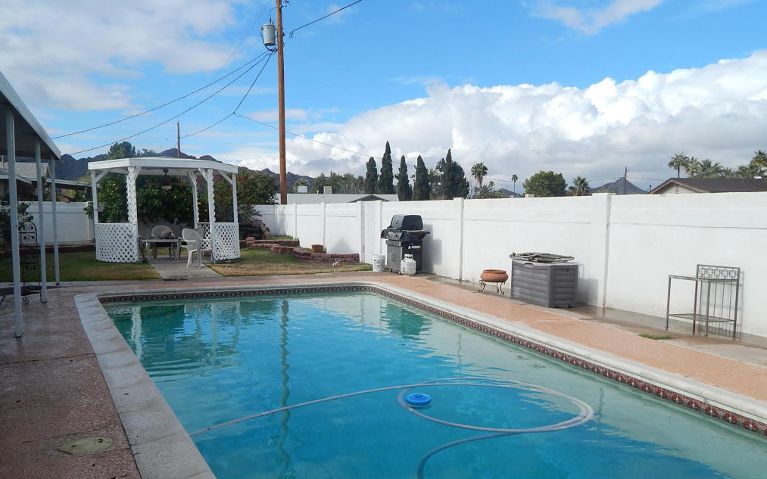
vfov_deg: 41.7
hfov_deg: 62.9
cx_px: 383
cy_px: 285
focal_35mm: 30
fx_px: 627
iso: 125
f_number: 3.2
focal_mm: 5.1
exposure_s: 1/1500
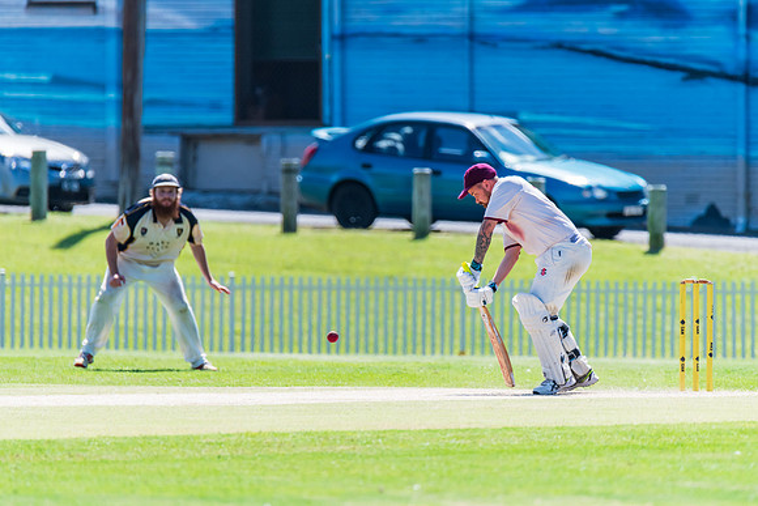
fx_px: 13509
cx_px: 405
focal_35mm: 641
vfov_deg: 2.1
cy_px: 236
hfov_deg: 3.2
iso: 640
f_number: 6.3
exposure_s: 1/2000
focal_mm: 600
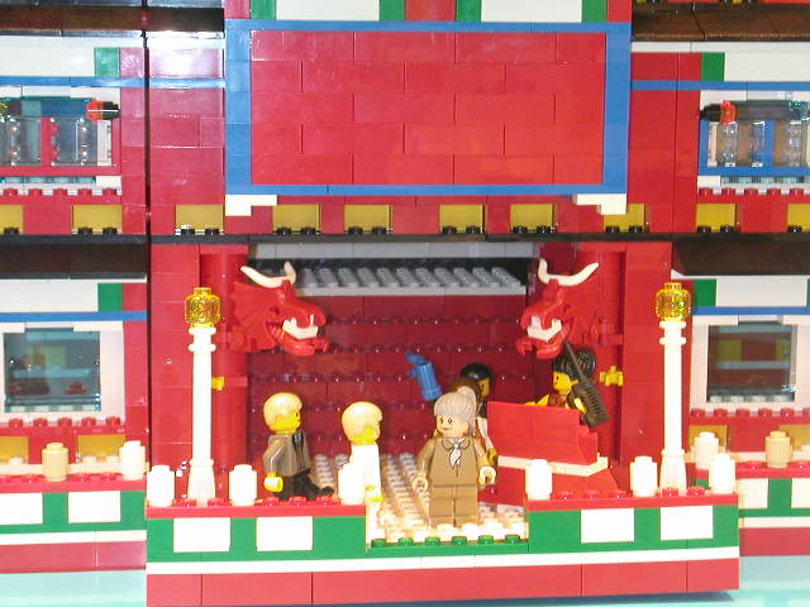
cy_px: 304
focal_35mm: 77
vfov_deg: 19.1
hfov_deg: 25.3
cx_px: 405
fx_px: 1802
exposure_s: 1/8.4
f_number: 4
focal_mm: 11.8
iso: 200
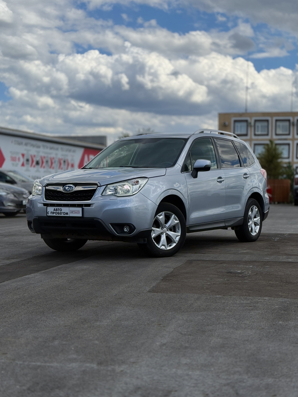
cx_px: 149
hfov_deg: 30.3
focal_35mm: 48
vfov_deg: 39.7
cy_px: 198
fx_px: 551
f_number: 1.78
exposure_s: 1/6024
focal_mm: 6.76
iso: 64
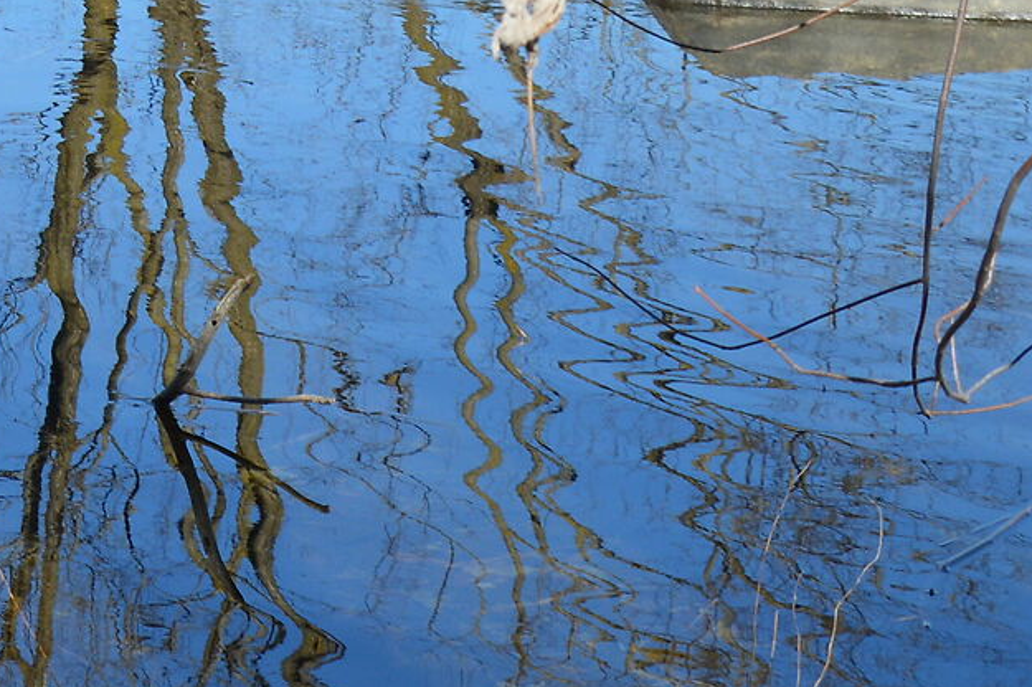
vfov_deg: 9.3
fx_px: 4123
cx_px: -629
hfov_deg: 13.3
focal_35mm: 144
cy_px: -340
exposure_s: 1/250
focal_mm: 25
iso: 100
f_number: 7.1
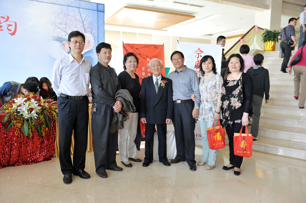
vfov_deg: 44.9
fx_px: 246
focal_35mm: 29
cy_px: 102
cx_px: 153
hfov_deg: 63.7
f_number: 4.5
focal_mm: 29
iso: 640
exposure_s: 1/50
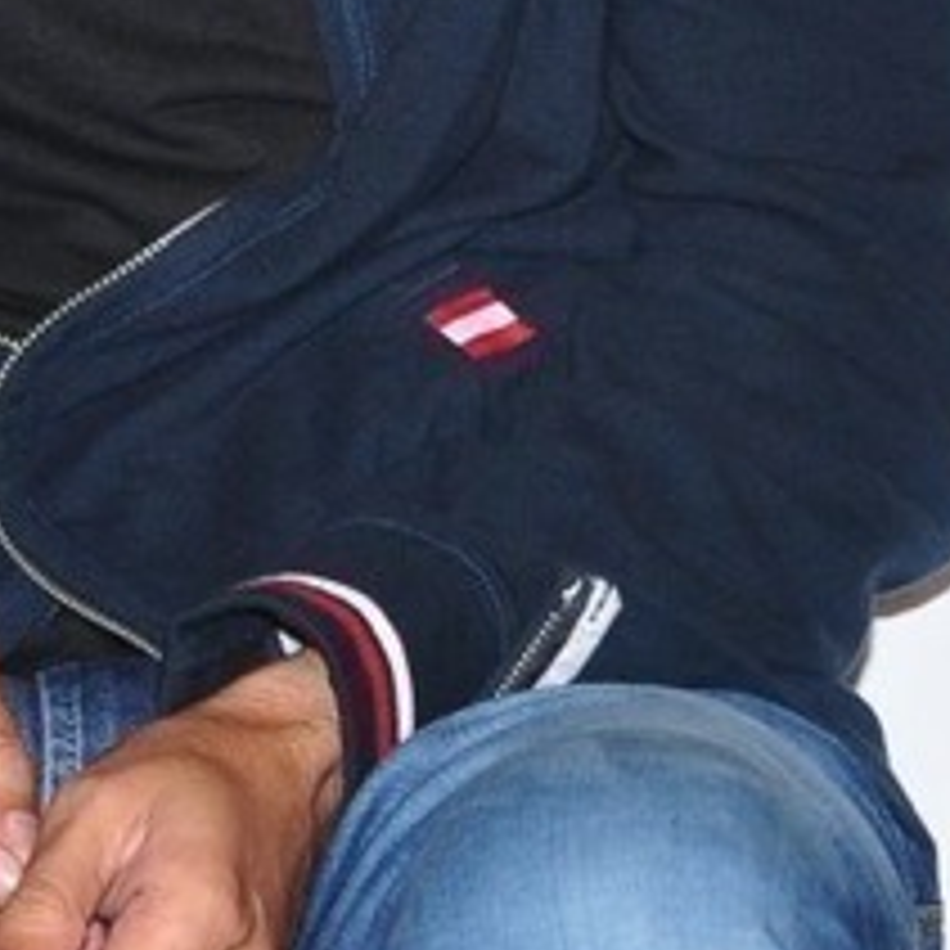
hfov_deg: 3.4
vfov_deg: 3.4
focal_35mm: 508
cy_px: -340
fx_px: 15773
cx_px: 1756
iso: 500
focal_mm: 70
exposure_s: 1/125
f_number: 8
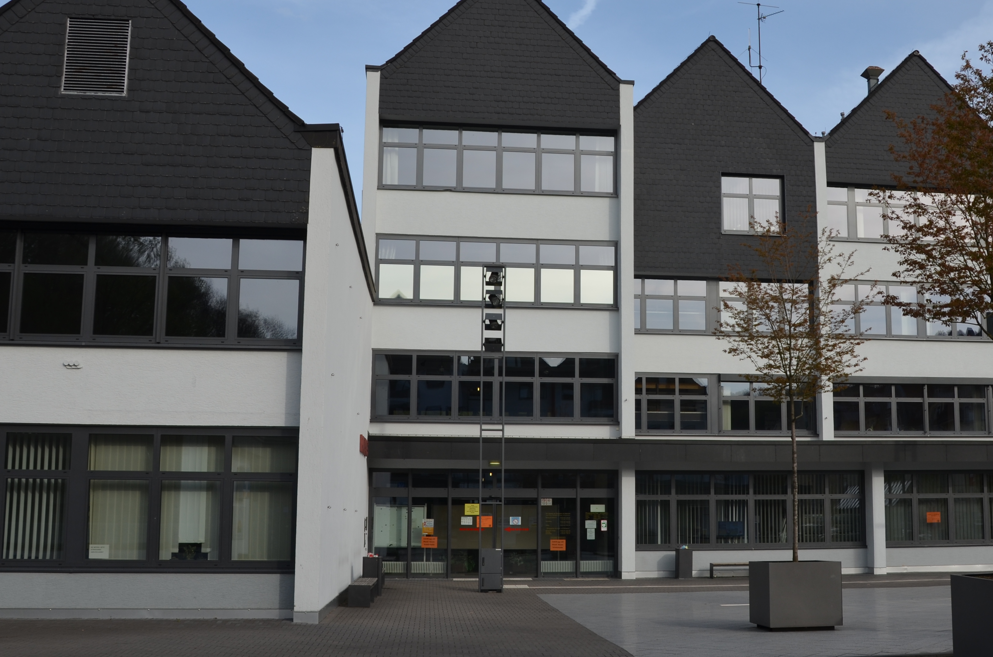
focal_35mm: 41
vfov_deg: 32.5
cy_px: 321
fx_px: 1129
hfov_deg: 47.1
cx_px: 618
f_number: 8
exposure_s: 1/250
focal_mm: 18
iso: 100
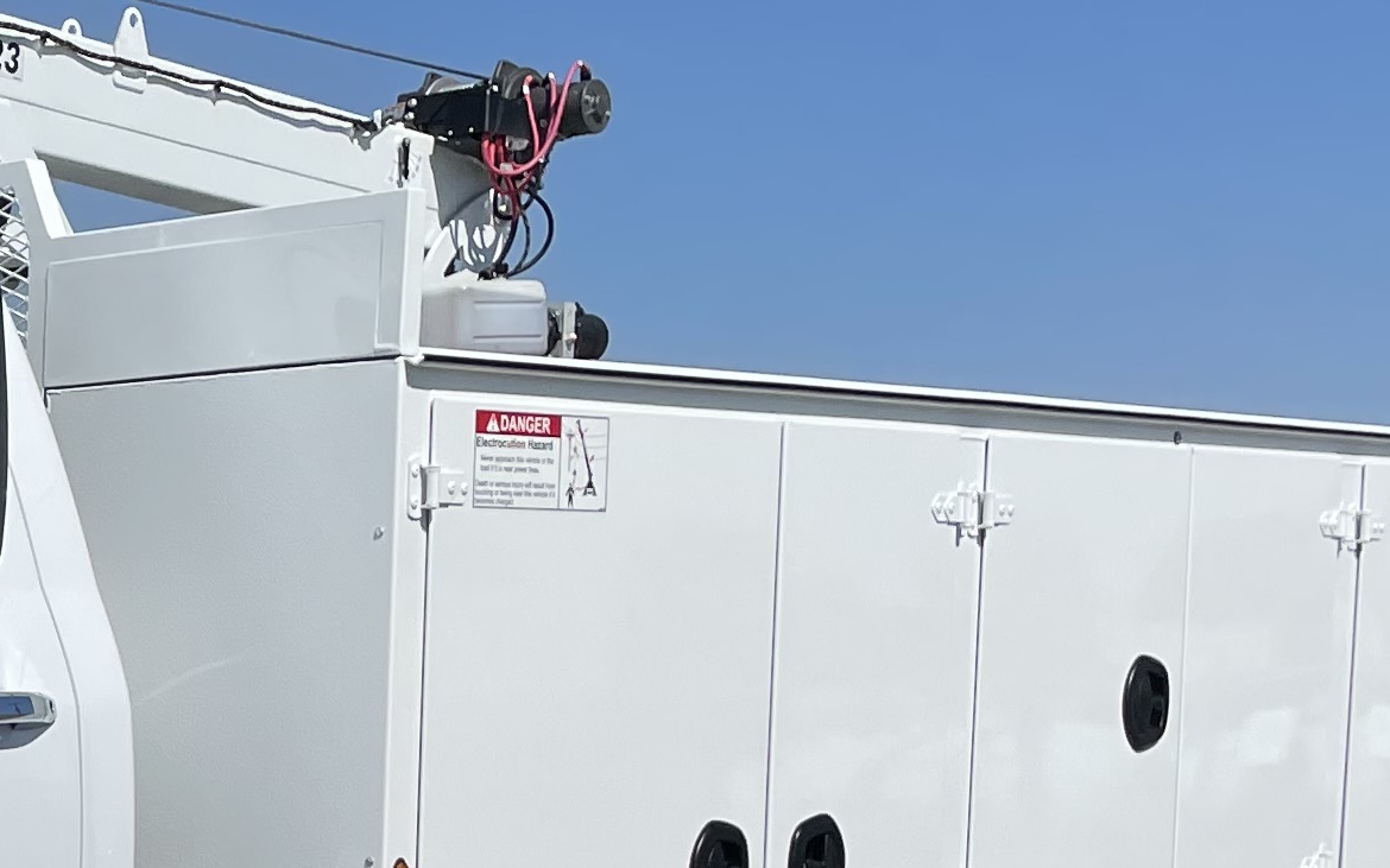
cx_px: -620
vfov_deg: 13.3
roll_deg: -0.3
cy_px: 1132
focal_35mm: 95
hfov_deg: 19.4
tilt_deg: -6.5
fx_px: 3598
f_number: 1.6
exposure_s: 1/8403
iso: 32
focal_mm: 4.2
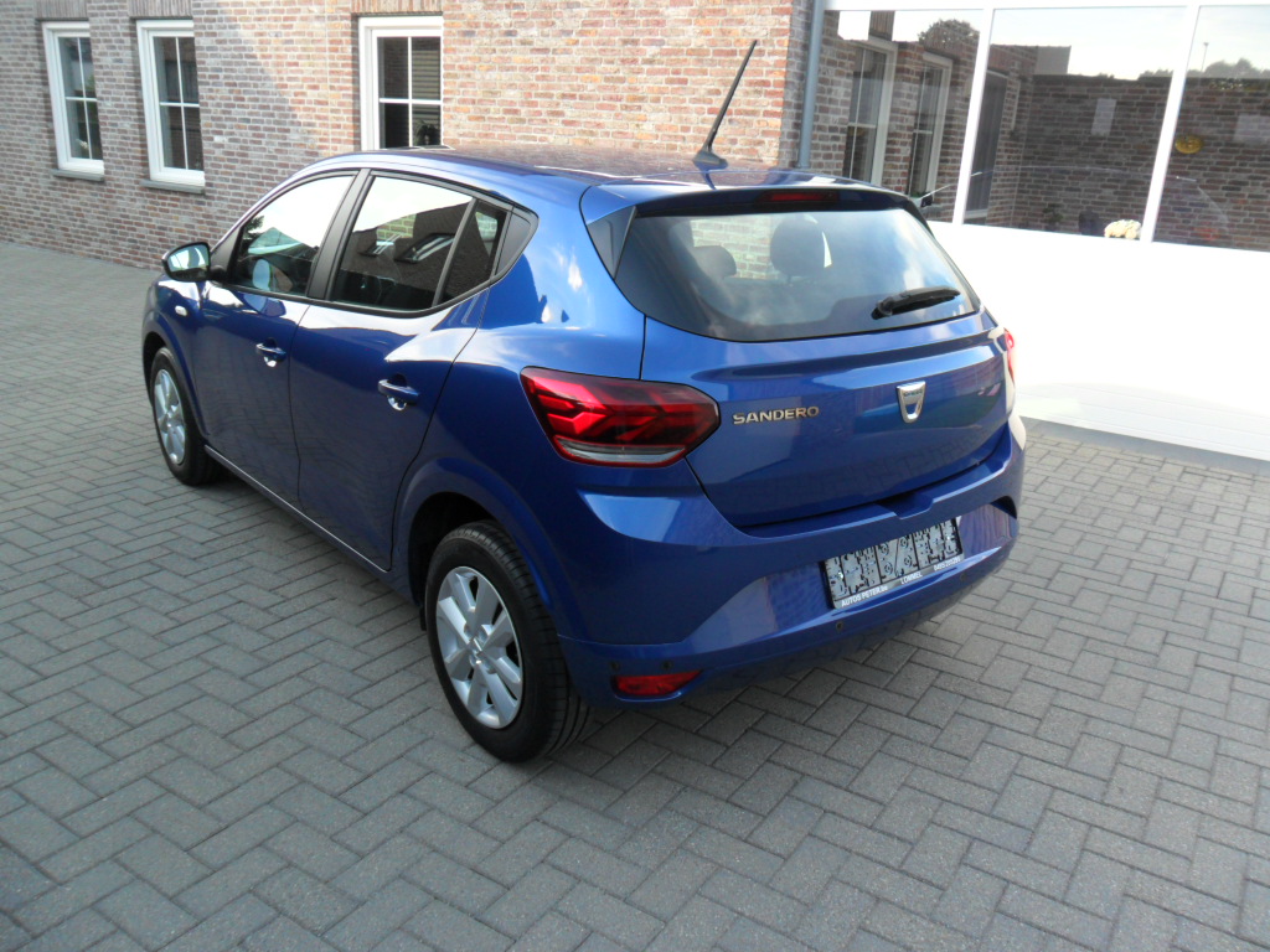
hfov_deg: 65.3
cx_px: 635
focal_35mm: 27
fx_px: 991
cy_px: 476
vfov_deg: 51.4
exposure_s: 1/125
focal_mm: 4.9
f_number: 3.5
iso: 100
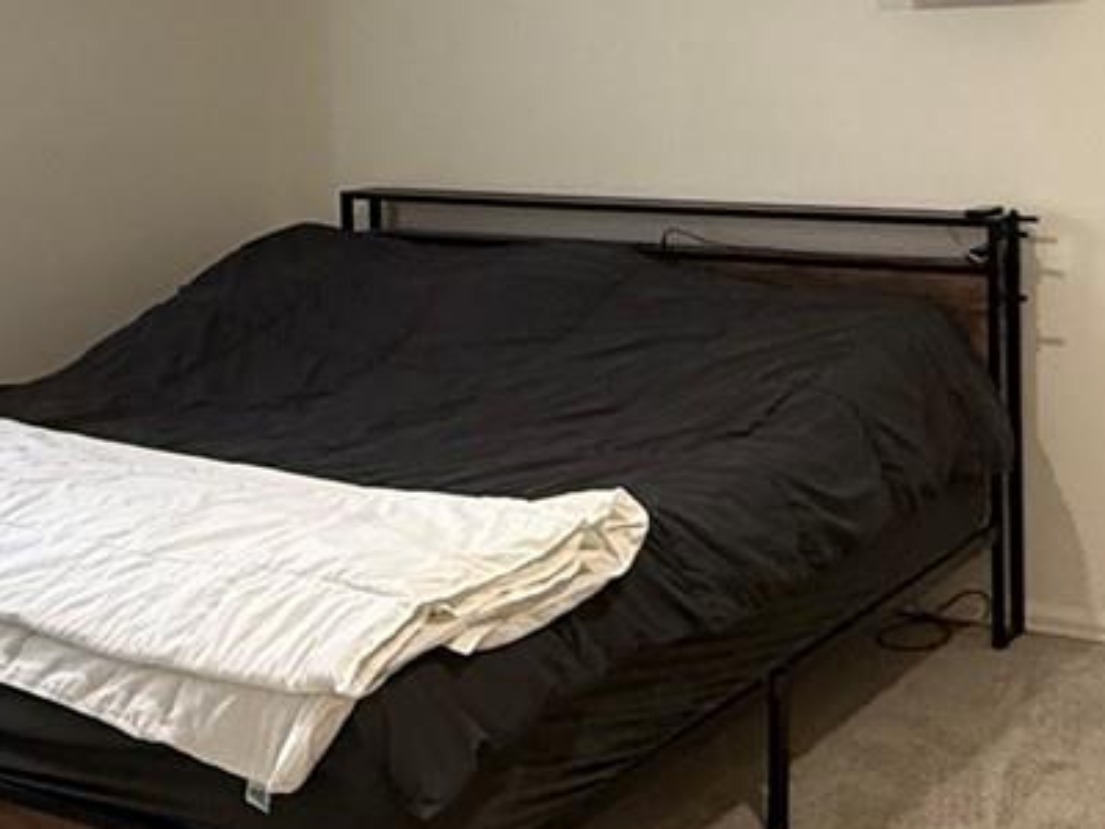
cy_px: 86
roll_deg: +0.8
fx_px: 1788
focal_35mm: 56
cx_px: 793
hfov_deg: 33.8
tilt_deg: -0.7
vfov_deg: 25.3
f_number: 2.2
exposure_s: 1/60
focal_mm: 2.22
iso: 500
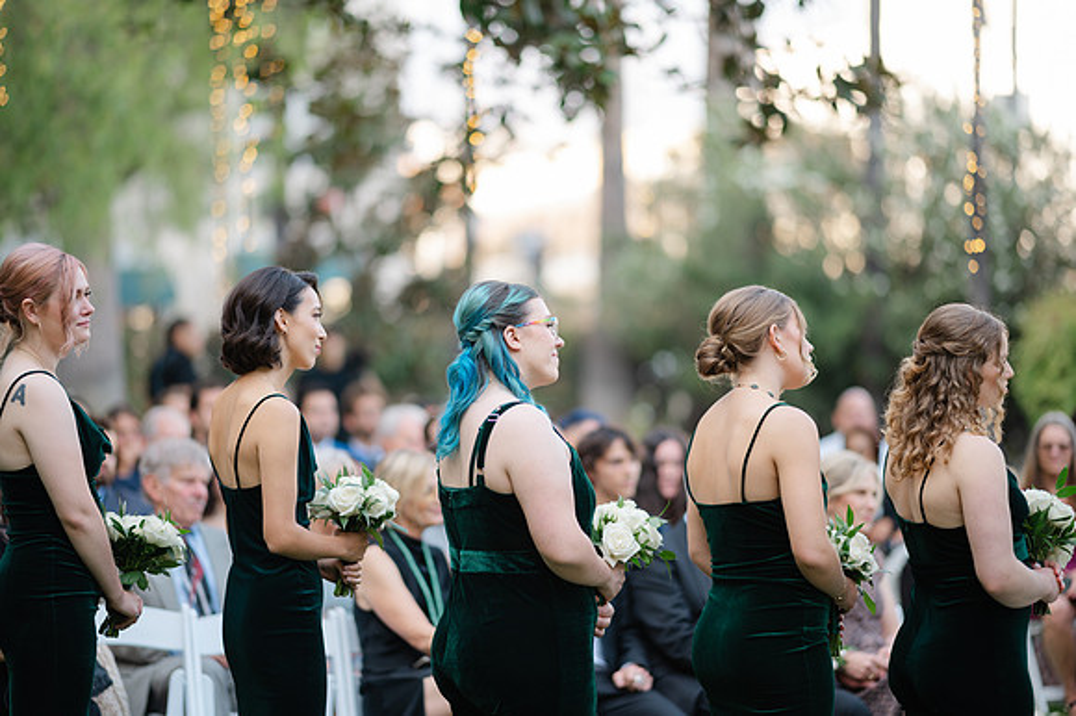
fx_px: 3136
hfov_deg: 19.5
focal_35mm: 105
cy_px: 358
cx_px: 538
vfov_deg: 13.0
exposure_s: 1/400
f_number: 1.4
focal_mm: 105
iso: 100
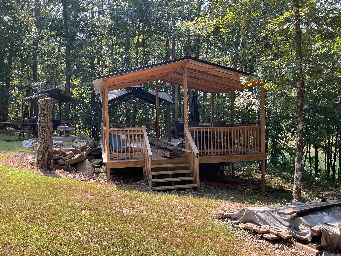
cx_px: 170
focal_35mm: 29
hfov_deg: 61.7
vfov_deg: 48.2
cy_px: 128
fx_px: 286
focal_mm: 3
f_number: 1.8
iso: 16
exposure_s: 1/231
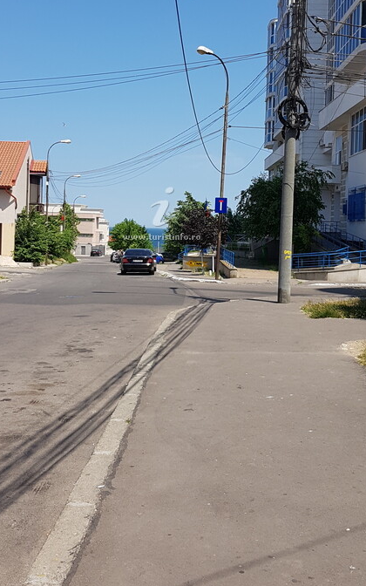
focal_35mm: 42
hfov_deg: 30.5
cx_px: 161
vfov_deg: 46.7
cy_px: 212
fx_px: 670
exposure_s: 1/2512
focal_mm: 4.2
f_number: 1.7
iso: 50
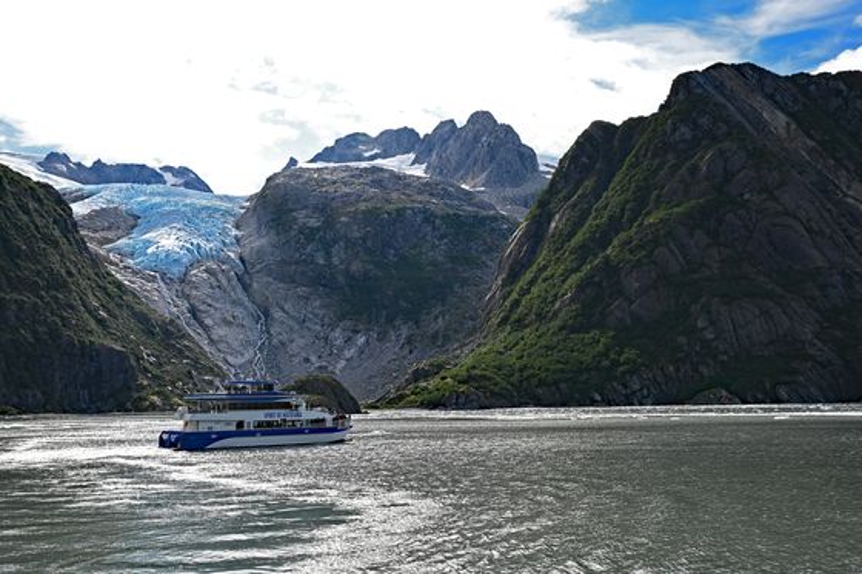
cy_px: 287
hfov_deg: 54.4
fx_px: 838
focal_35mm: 35
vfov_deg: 37.8
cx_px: 431
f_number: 11
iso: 2000
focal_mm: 35
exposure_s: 1/800
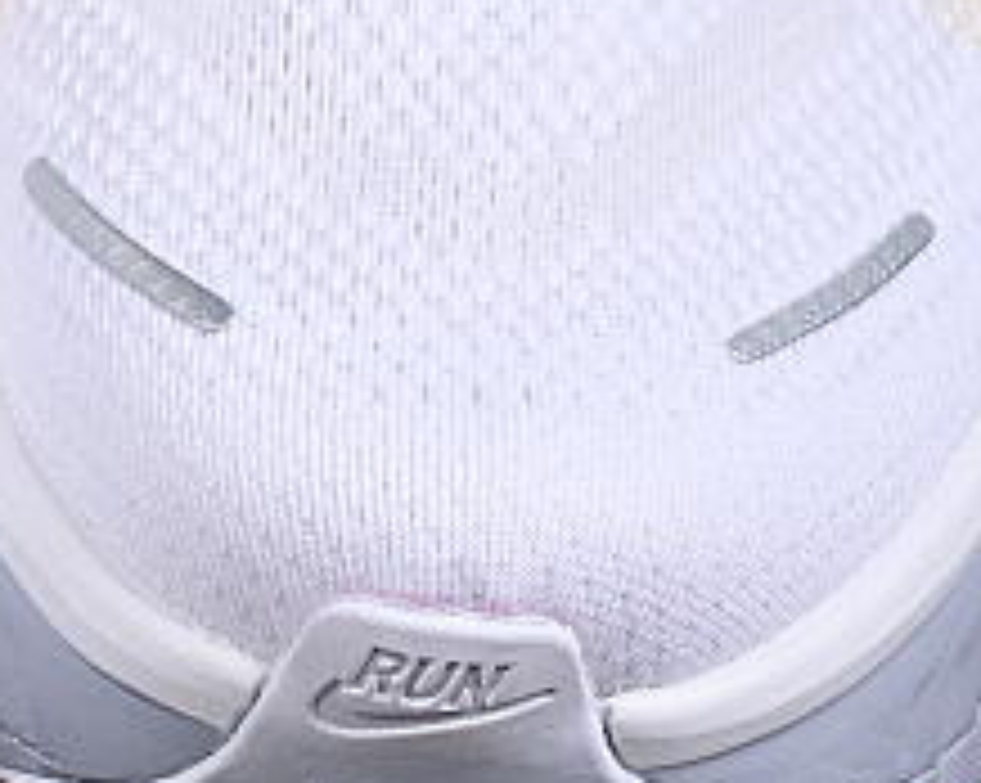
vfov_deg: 4.4
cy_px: -166
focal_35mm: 349
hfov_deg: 5.5
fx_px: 10124
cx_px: -112
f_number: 8
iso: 160
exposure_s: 1/80
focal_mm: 50
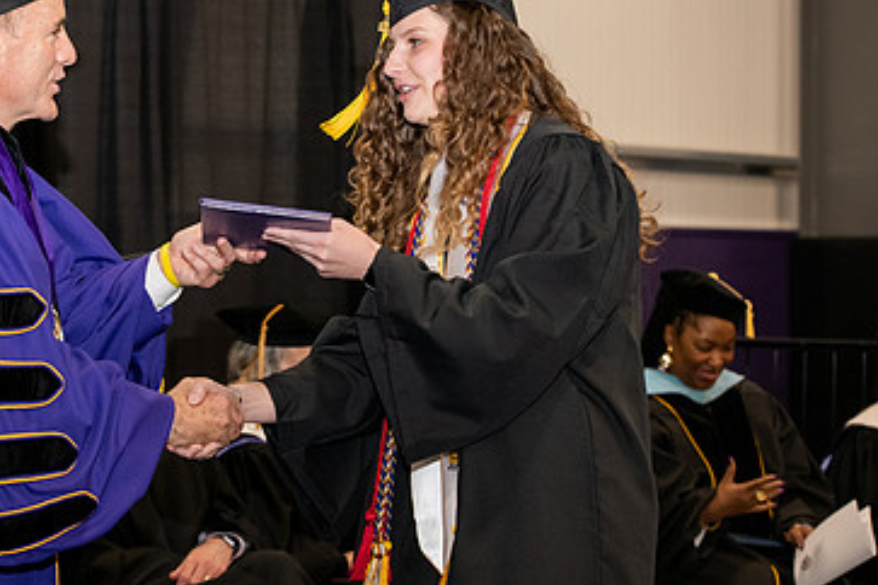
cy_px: 226
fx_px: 2731
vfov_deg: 12.2
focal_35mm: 112
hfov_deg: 18.1
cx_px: 213
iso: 2000
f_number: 5
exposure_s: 1/200
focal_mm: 70
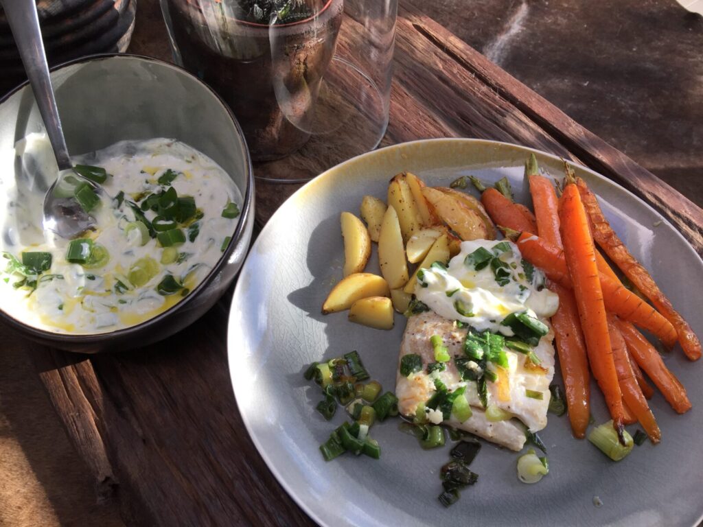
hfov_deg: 61.7
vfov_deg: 48.2
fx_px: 589
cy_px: 264
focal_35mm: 29
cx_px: 352
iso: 32
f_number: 2.2
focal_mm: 4.15
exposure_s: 1/206
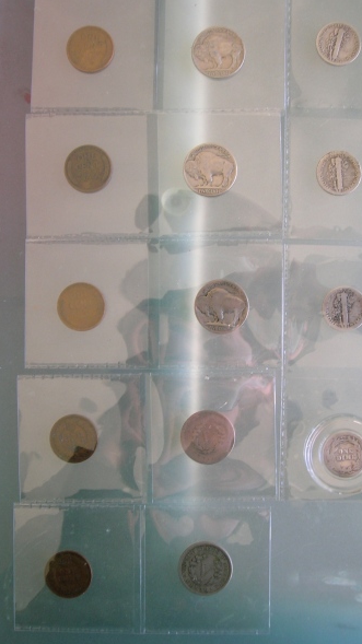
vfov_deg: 40.6
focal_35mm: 51
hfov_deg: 23.4
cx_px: 226
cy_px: 326
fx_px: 871
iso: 50
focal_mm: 7.7
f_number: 3.2
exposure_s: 1/22
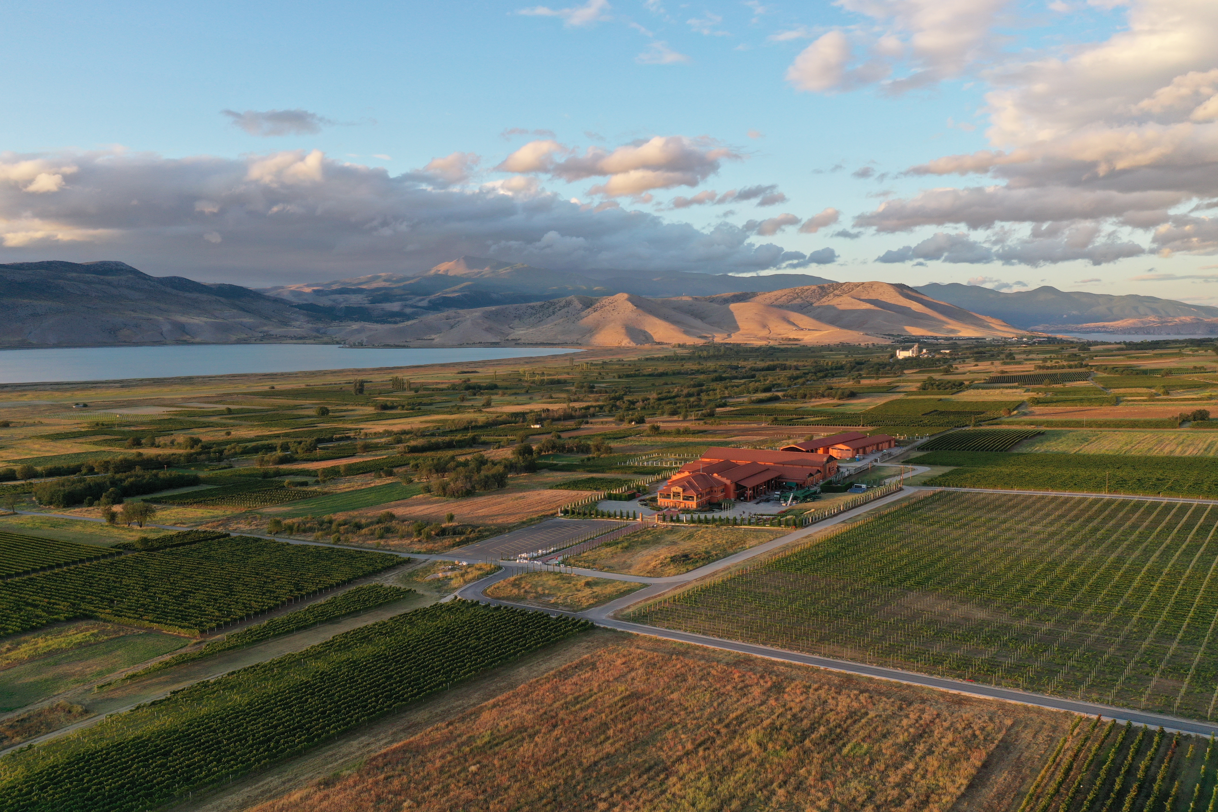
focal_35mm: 28
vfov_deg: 46.4
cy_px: 406
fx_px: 947
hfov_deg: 65.5
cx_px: 609
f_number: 4.5
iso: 100
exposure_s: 1/120
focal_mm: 10.26
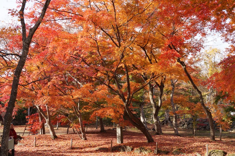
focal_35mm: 50
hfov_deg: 40.0
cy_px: 78
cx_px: 118
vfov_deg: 27.2
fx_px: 323
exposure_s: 1/160
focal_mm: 33
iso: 200
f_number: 6.3
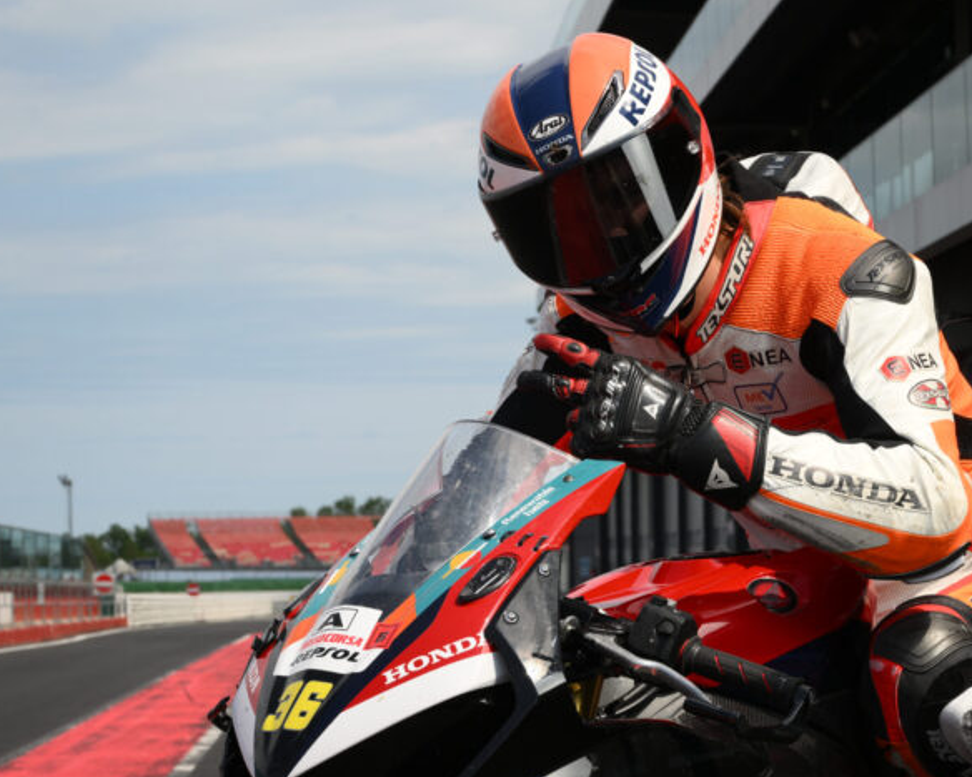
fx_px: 2589
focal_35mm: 90
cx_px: 563
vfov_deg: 17.1
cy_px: 387
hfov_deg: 21.2
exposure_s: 1/200
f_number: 11
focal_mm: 70
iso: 100
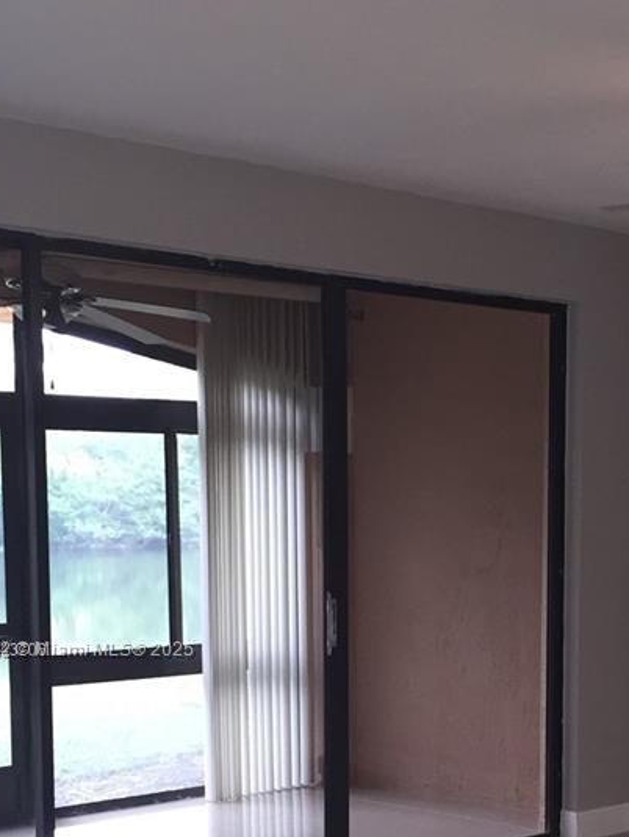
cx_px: 612
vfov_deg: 29.2
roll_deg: -0.2
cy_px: 651
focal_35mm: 65
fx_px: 1573
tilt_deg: -4.9
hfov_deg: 21.9
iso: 64
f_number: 2.2
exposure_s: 1/30
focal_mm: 4.15
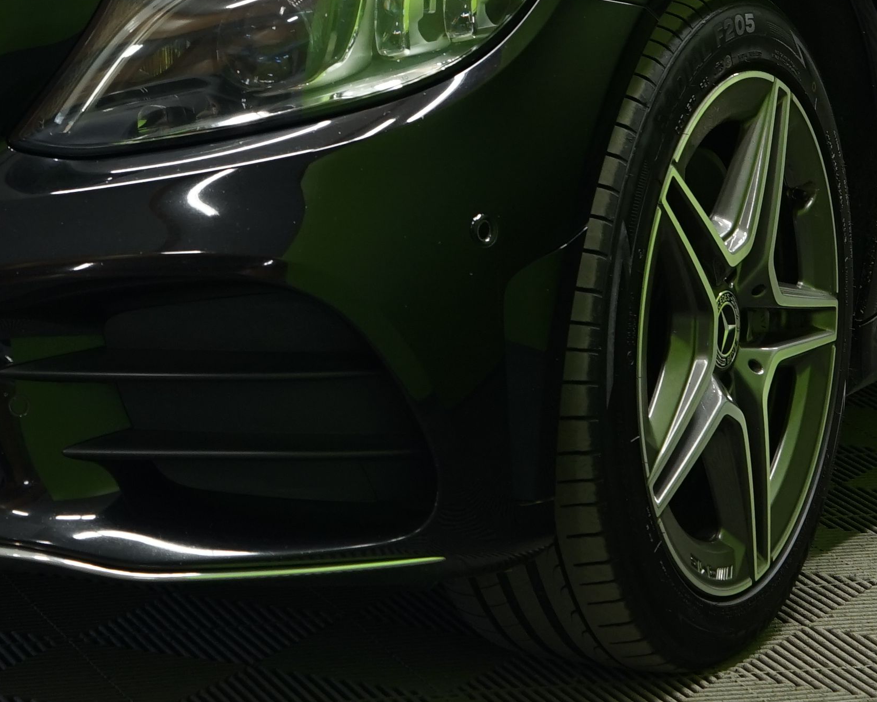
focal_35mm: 196
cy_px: -184
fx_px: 5088
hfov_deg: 9.8
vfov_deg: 7.8
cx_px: 271
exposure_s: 1/15
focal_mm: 58
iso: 500
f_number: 5.6
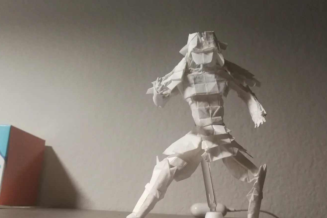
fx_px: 309
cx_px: 159
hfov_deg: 55.8
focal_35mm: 34
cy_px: 129
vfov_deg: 38.8
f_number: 2.2
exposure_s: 1/30
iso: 320
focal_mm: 3.95
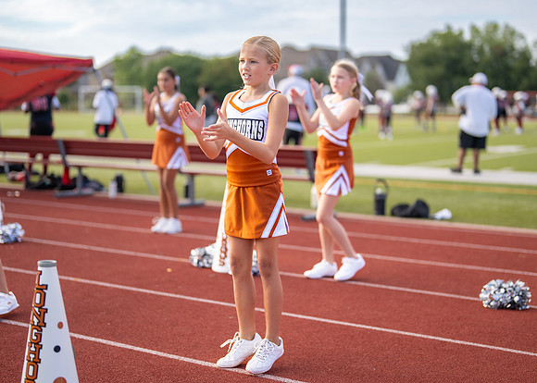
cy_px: 185
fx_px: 949
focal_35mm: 62
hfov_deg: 31.6
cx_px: 271
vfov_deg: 22.8
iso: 200
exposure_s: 1/6400
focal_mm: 50
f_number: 1.2
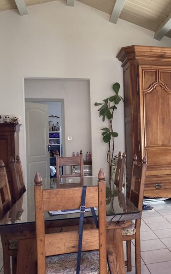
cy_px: 137
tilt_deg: +0.6
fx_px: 298
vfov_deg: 49.3
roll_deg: +0.1
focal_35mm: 40
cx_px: 167
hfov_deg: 30.0
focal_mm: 3.99
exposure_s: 1/121
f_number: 1.8
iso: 80
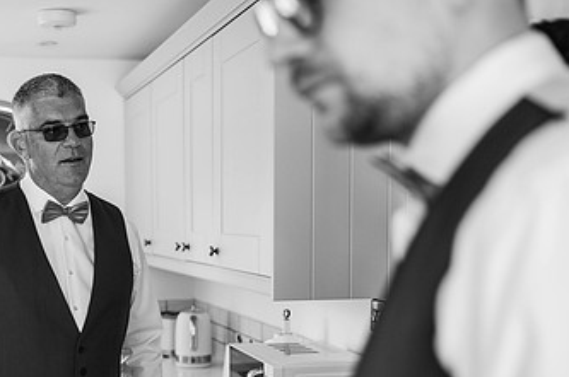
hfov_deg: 32.4
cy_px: 285
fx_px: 963
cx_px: 159
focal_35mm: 61
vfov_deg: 22.0
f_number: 2
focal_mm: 35
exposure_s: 1/200
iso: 180
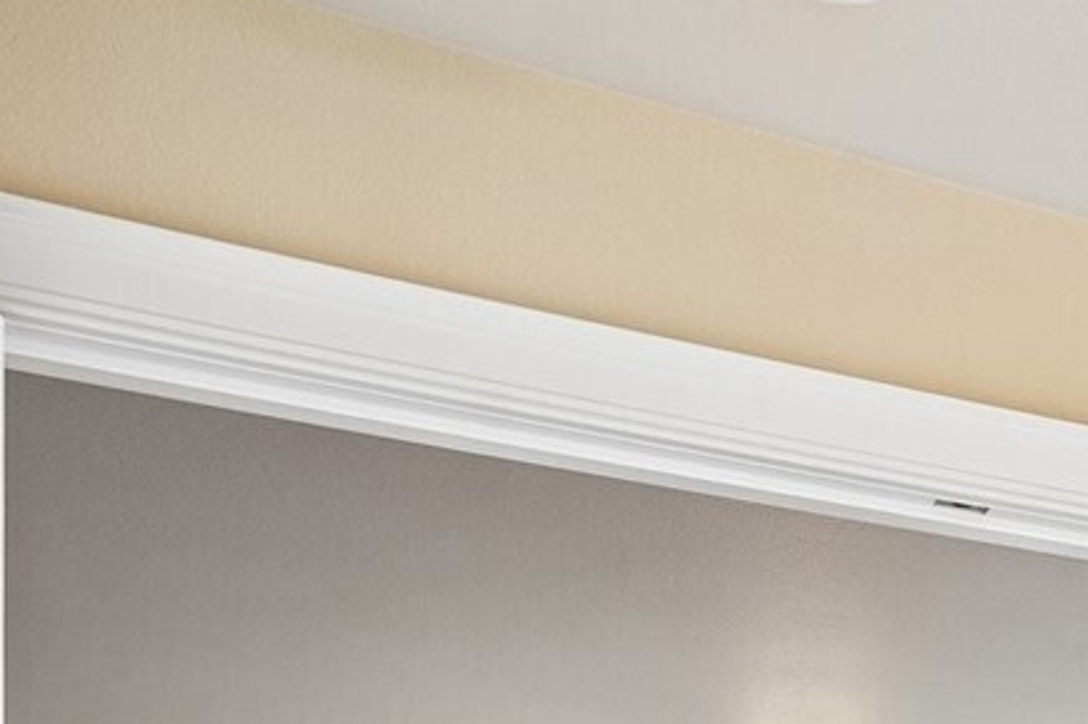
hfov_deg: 20.0
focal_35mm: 66
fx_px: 1994
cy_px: 1223
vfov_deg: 17.5
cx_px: 2053
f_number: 8
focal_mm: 17
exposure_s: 1/20
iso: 400
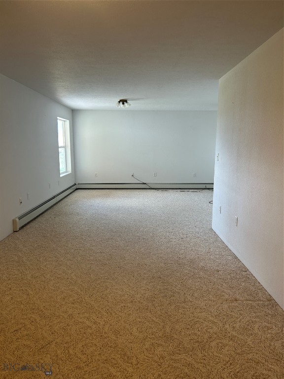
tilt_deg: -8.0
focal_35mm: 26
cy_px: 190
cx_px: 142
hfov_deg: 53.1
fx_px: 284
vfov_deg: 67.3
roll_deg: -0.1
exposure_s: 1/60
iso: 80
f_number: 1.5
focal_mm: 5.7
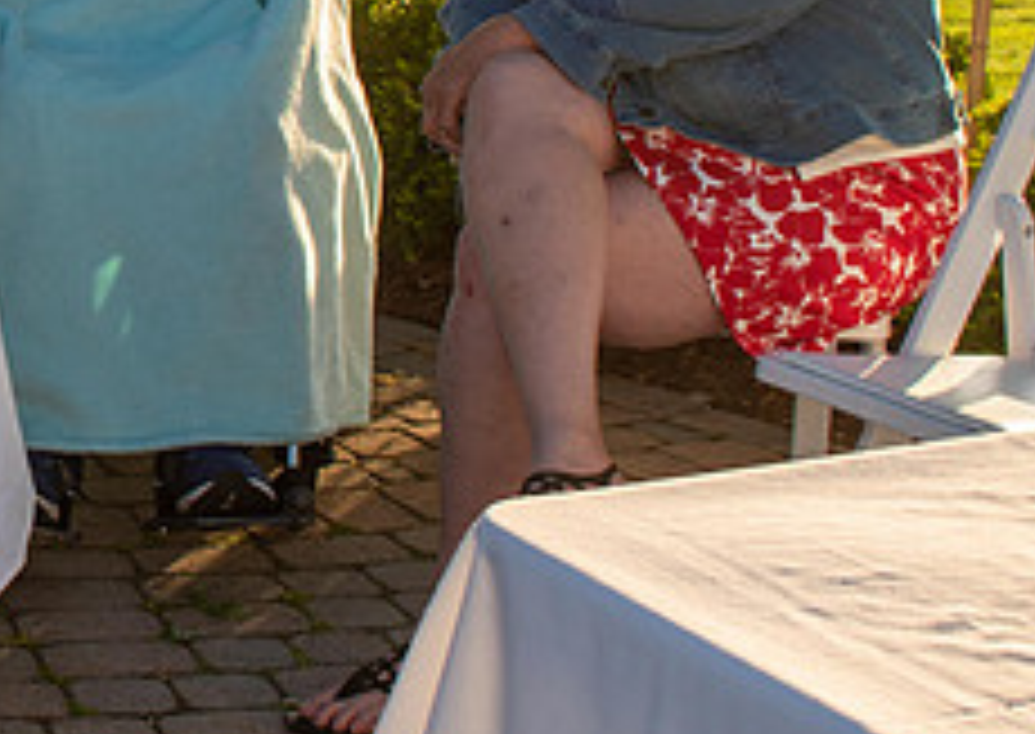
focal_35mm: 113
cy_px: -16
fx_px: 3313
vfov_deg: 12.5
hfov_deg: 16.9
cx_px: -264
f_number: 5.6
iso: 100
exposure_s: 1/125
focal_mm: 27
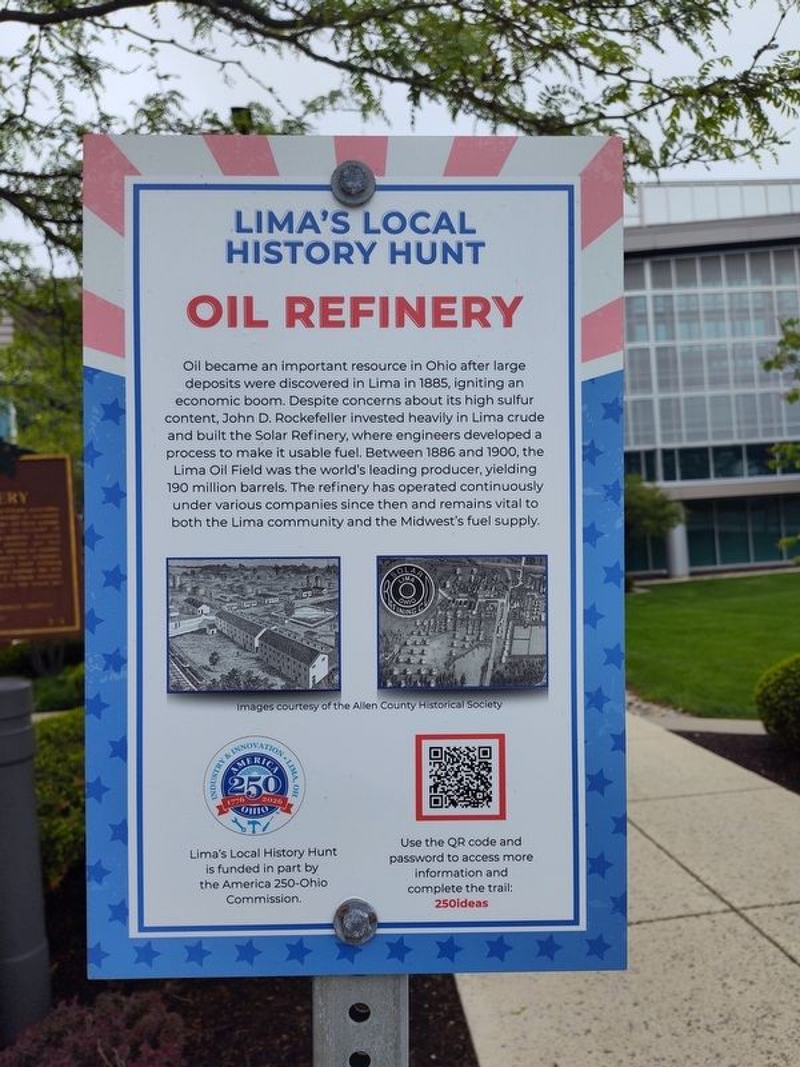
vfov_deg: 73.9
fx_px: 709
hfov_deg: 58.9
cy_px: 534
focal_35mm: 23
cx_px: 400
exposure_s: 1/297
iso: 100
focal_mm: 5.56
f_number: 1.8
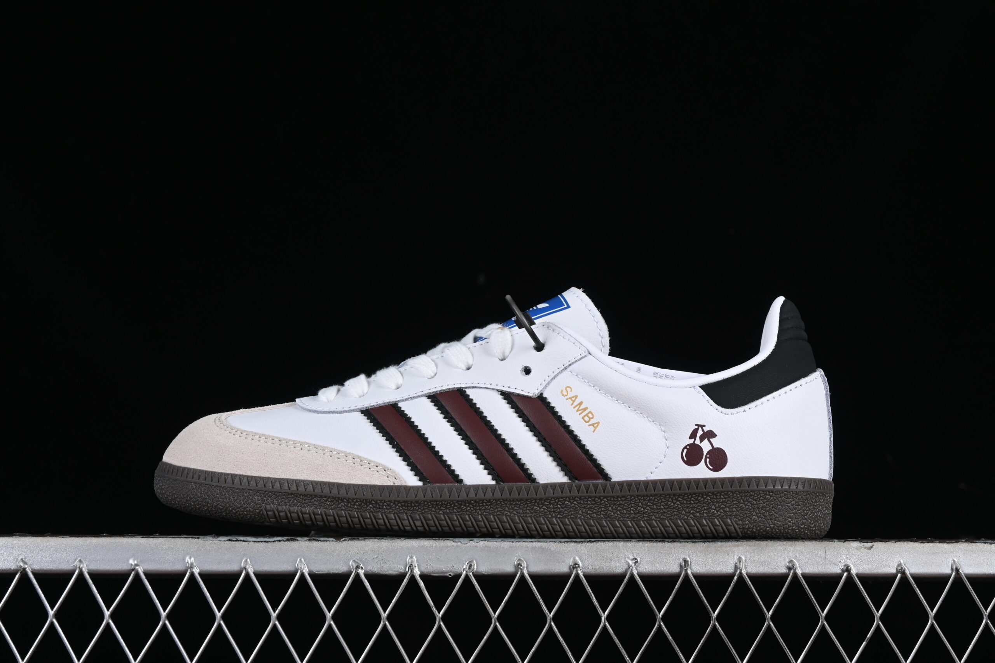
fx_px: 2073
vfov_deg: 18.2
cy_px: 332
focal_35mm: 75
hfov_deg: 27.0
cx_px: 498
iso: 160
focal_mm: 50
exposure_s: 1/80
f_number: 8
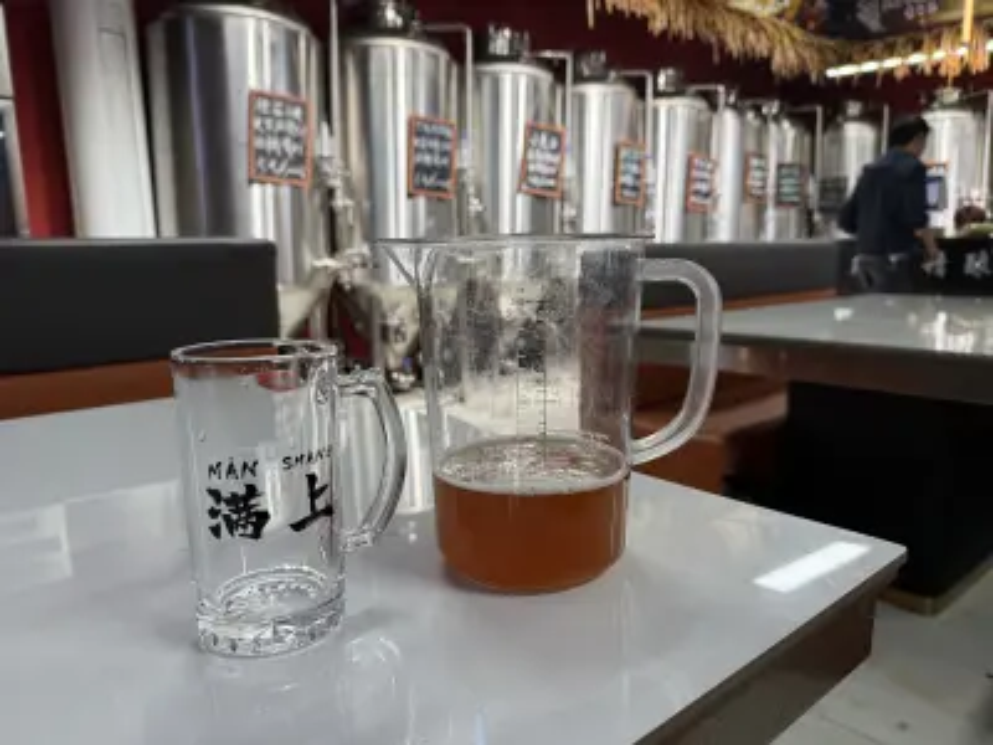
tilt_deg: -9.6
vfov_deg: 56.8
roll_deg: +0.4
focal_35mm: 24
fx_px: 688
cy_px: 372
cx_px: 496
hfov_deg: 71.6
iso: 100
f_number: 1.78
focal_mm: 6.76
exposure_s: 1/100
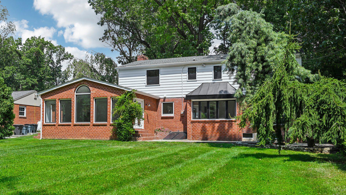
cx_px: 163
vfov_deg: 34.6
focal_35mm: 34
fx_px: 312
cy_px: 86
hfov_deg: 58.0
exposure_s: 1/800
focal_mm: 30
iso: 400
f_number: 8
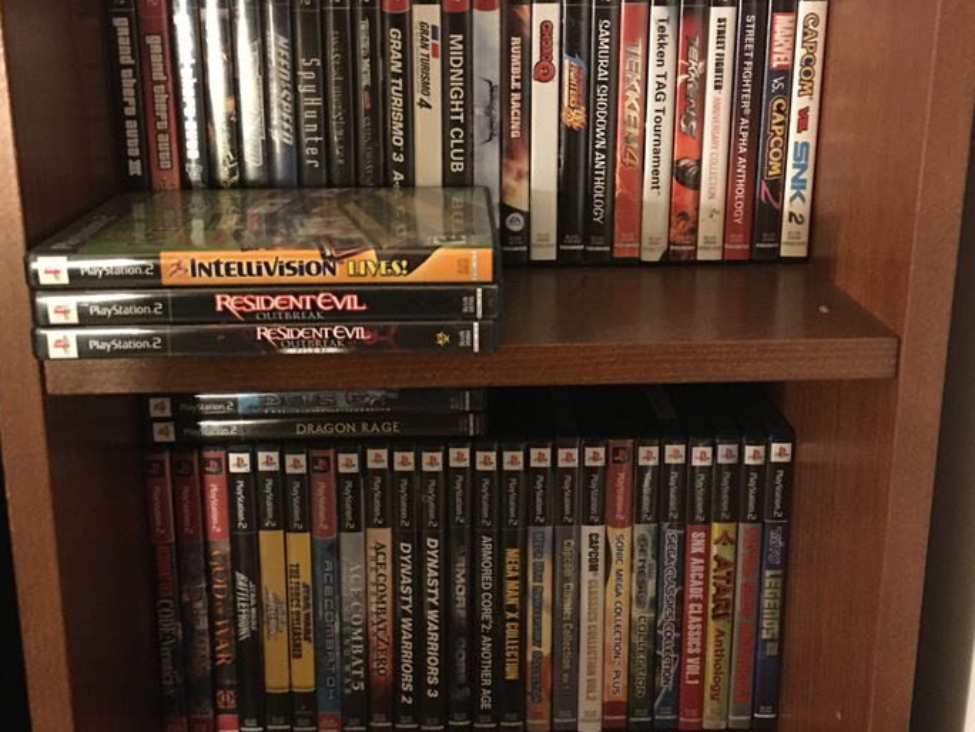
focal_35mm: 39
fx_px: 1098
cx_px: 486
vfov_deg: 36.6
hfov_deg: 47.9
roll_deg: +0.4
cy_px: 271
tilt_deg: -14.9
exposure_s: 1/4
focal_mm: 4.15
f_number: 2.2
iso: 200
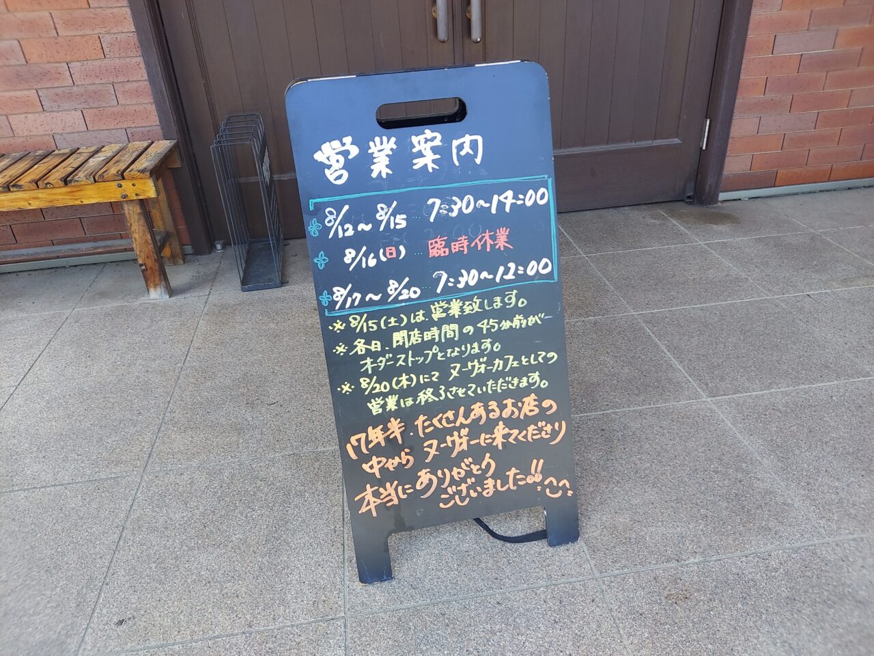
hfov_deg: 69.4
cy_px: 328
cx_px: 437
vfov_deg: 54.9
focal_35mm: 25
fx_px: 631
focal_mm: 4.6
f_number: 2
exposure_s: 1/139
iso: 50
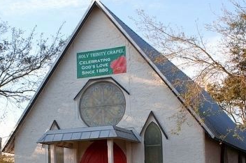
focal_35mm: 75
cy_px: 139
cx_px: 104
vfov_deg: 17.9
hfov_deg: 27.0
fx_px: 512
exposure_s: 1/80
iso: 100
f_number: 9
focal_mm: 22
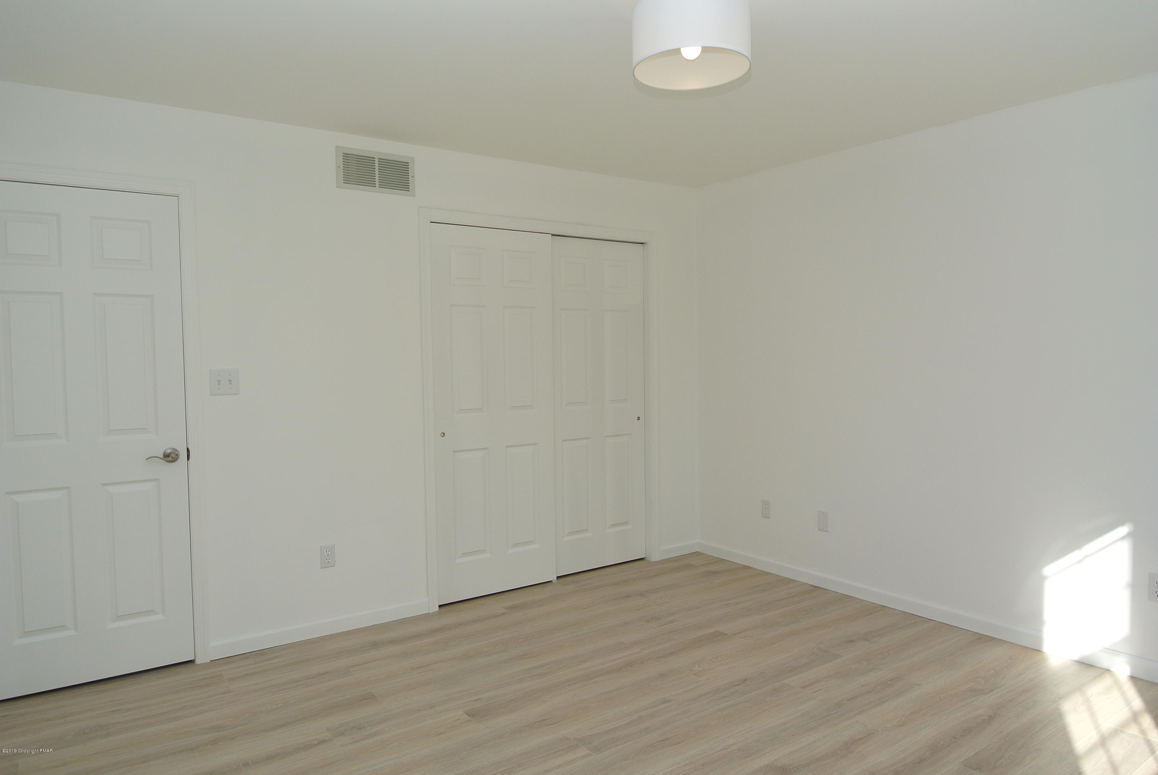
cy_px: 388
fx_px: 741
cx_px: 579
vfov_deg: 55.2
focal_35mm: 23
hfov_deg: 76.0
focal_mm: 8.7
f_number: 4.5
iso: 100
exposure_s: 1/250
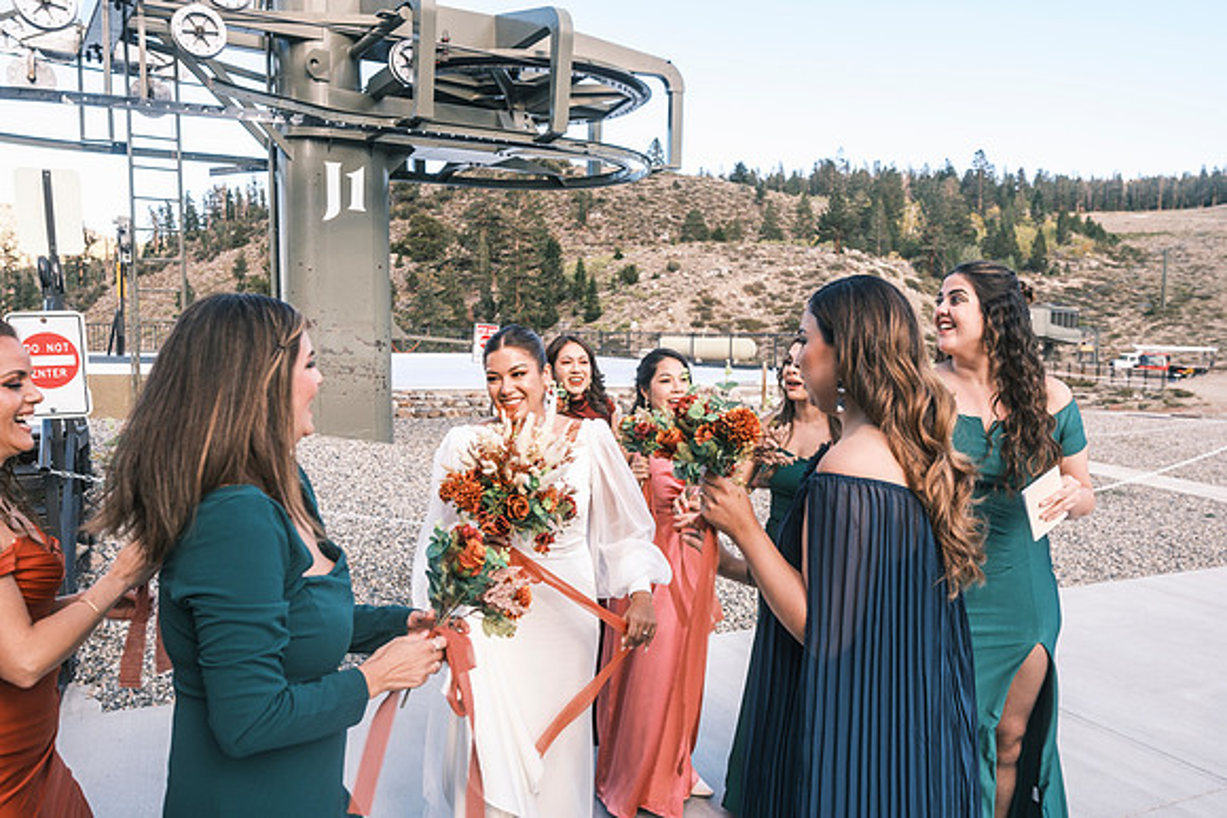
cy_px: 409
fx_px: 920
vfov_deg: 48.0
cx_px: 614
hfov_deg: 67.4
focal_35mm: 27
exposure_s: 1/300
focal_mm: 18
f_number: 3.6
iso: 125
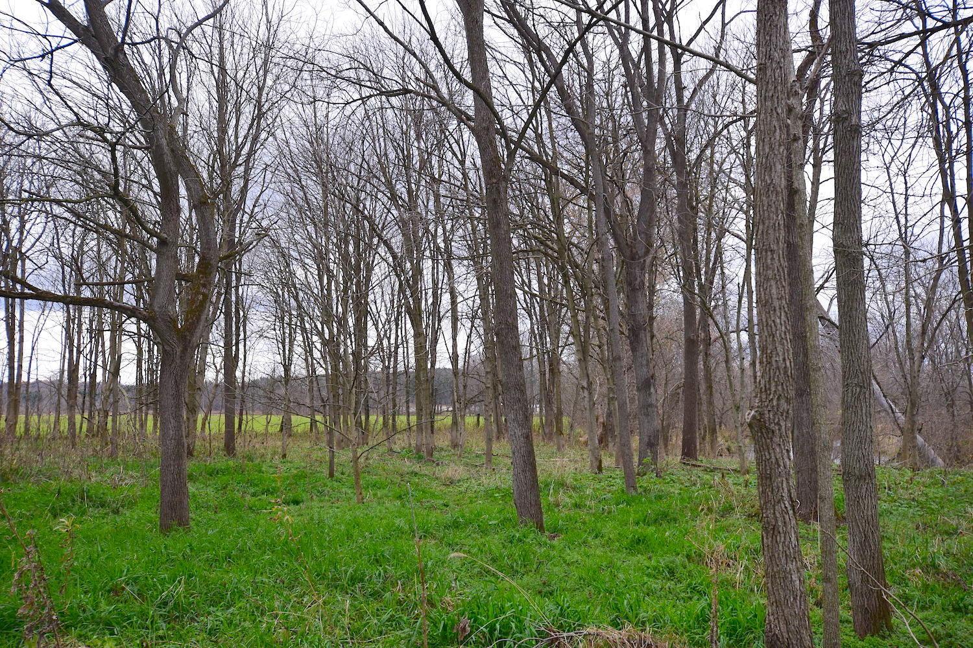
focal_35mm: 36
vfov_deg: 36.9
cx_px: 486
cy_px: 324
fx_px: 973
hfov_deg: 53.1
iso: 400
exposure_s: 1/80
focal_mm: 24
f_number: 8
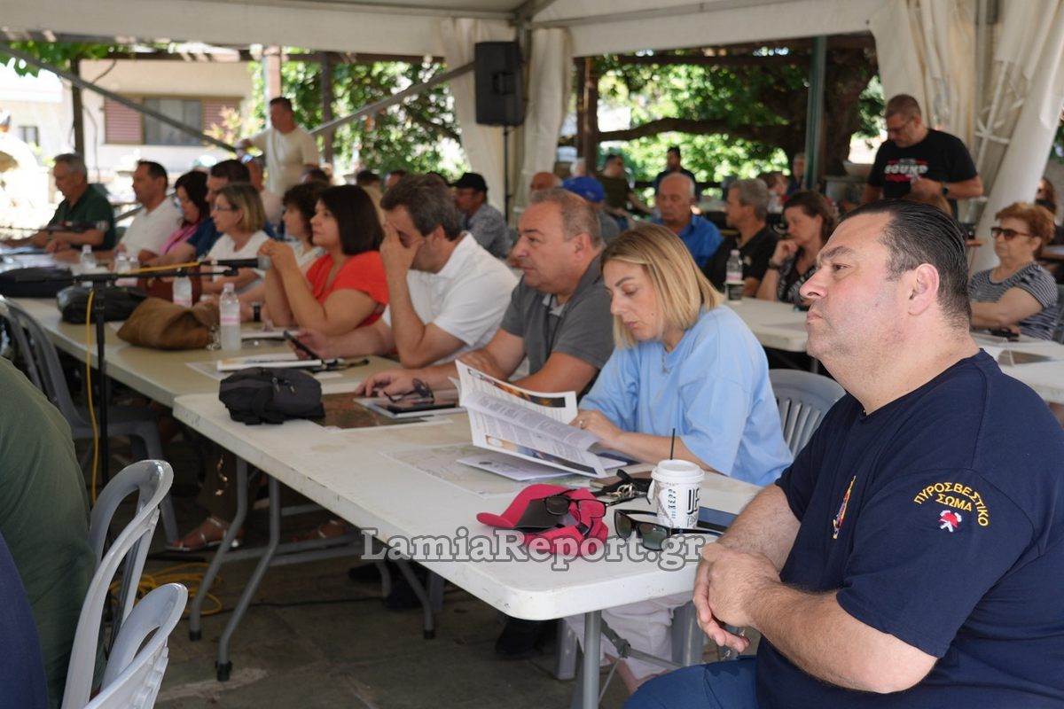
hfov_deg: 45.4
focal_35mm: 43
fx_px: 1271
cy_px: 354
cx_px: 532
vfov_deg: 31.2
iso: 200
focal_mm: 29
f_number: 4
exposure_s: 1/160
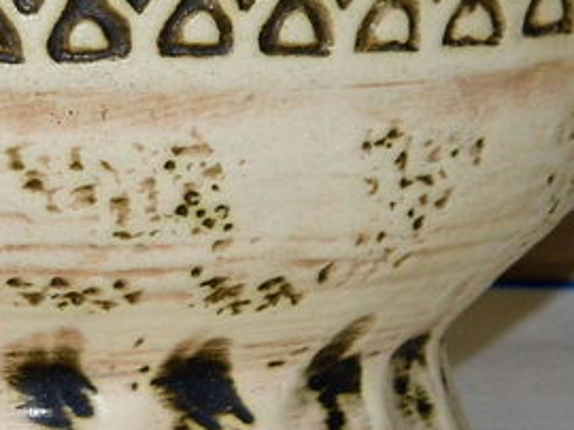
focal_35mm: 489
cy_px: -81
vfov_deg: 3.0
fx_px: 8101
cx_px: 123
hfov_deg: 4.1
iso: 100
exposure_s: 1/60
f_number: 4.7
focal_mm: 23.6
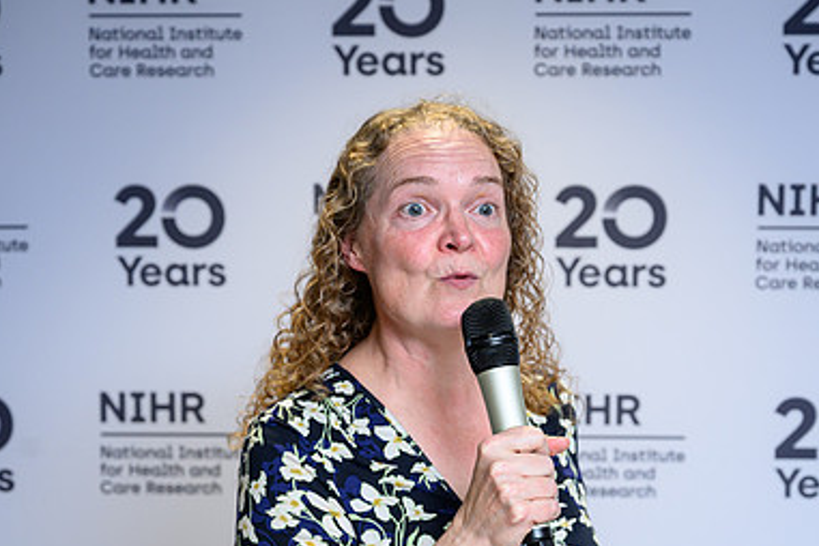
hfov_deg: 21.2
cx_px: 462
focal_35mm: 96
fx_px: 2184
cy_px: 410
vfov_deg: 14.2
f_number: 4.5
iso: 1250
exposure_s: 1/200
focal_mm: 62
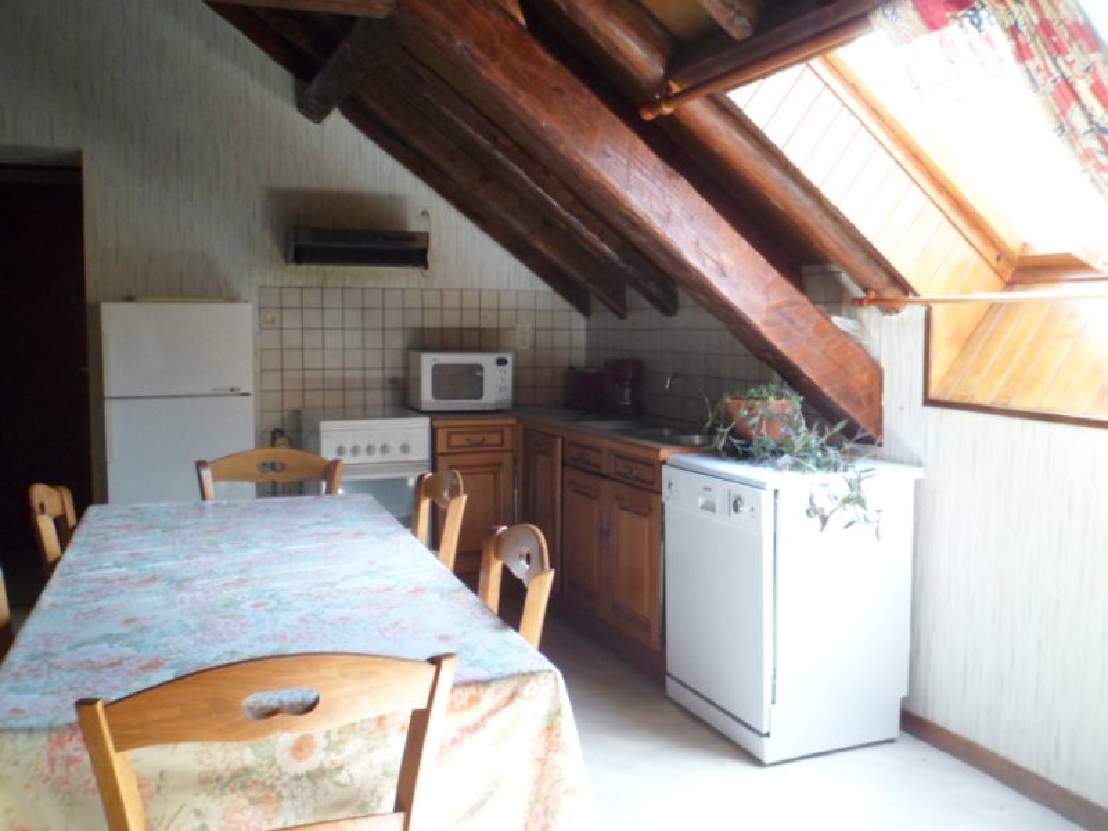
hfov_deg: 60.0
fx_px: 960
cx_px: 554
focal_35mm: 30
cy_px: 416
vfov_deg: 46.8
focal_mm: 5.7
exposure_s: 1/45
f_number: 3.5
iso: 400
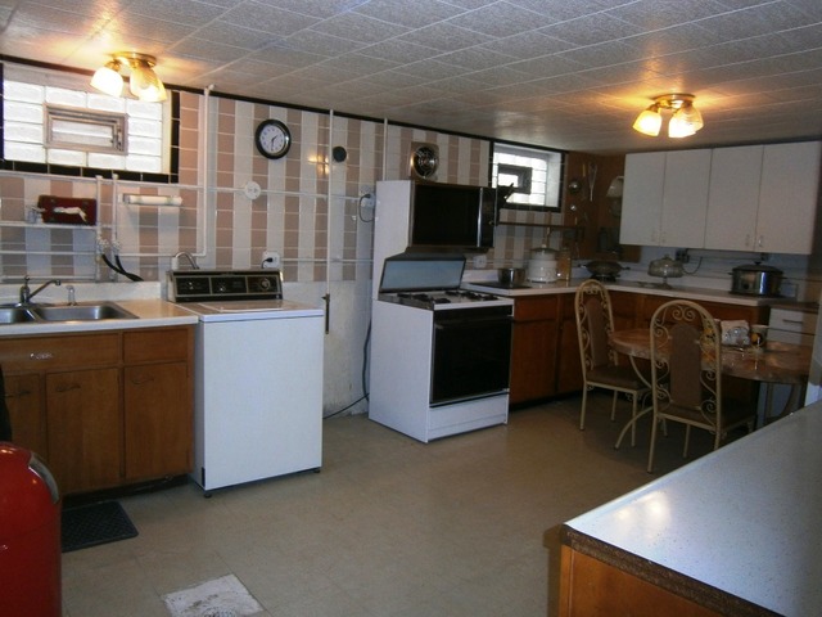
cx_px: 411
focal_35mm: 26
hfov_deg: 67.3
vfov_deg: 53.1
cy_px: 308
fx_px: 617
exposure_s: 1/30
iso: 125
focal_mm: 4.7
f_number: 2.8
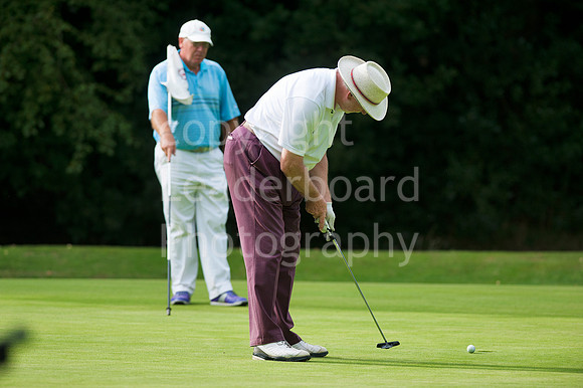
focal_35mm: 300
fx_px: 4855
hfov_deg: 6.9
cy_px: 194
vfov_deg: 4.6
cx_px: 292
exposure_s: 1/1600
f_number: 5.6
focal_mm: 300
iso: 400
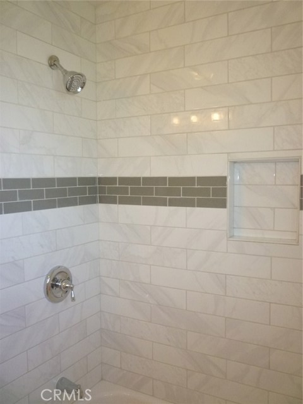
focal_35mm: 29
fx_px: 338
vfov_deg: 61.7
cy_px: 202
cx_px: 152
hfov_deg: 48.2
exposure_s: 1/80
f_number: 3.3
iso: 400
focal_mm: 5.2
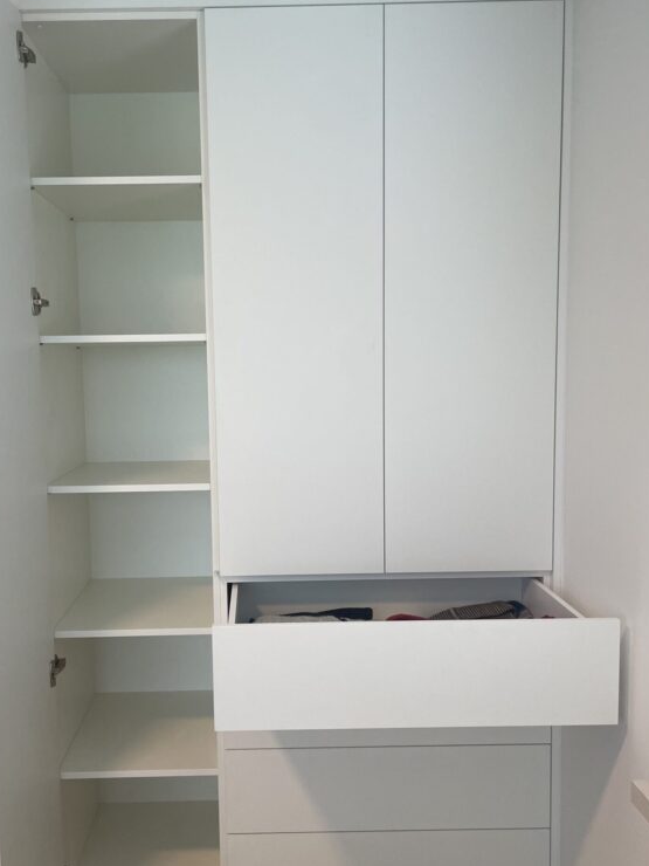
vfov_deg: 51.3
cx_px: 253
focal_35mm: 36
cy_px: 467
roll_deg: +1.1
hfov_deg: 39.5
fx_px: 900
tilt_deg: -5.9
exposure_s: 1/100
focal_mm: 4.2
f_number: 1.6
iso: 100
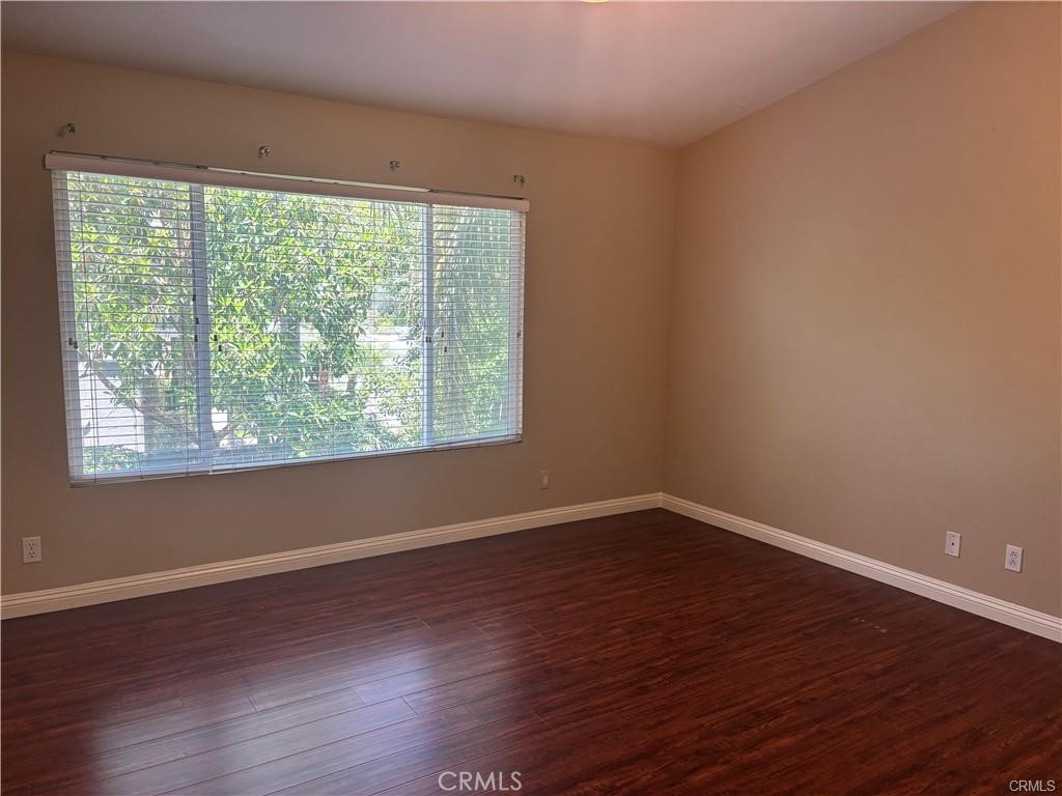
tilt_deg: -7.3
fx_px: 798
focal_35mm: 26
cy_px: 398
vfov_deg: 53.1
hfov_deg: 67.3
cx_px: 531
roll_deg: -0.8
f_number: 1.6
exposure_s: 1/120
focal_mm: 5.96
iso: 125
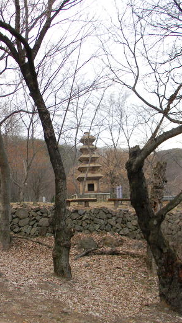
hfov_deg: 29.0
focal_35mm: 41
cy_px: 162
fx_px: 352
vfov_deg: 49.4
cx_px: 91
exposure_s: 1/15.1
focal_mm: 5
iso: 80
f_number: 3.5
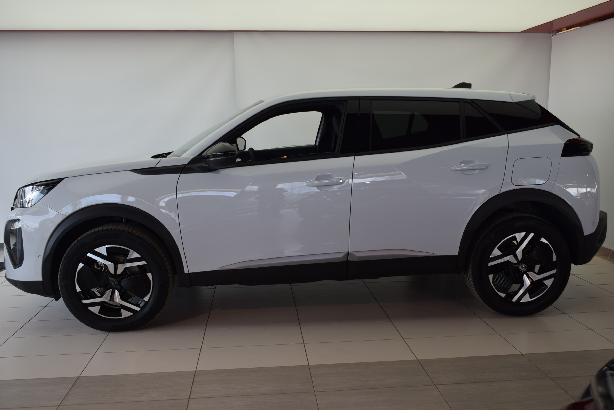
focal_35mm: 33
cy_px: 205
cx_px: 307
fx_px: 563
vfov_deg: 40.0
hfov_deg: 57.2
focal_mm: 22
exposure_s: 1/160
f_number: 6.3
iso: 400
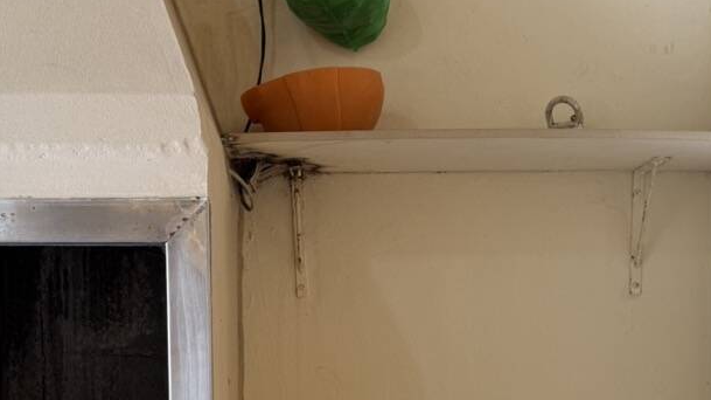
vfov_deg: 21.1
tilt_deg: -3.1
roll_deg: +0.7
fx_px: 1036
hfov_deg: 37.8
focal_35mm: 55
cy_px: 400
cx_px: 297
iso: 50
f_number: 1.78
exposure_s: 1/120
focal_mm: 6.76
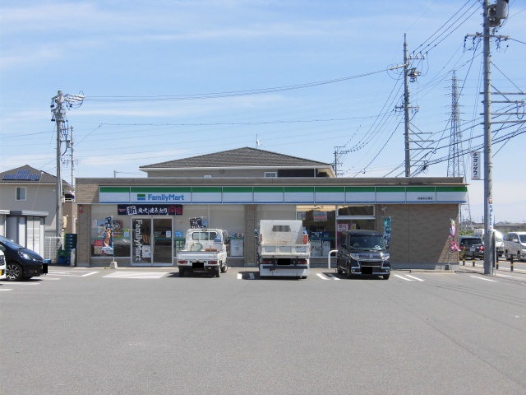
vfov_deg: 24.8
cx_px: 263
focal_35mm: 59
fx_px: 897
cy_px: 198
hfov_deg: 32.7
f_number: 4.2
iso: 100
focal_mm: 10.54
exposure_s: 1/800
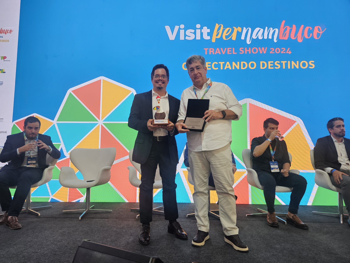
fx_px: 233
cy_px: 132
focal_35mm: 23
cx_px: 175
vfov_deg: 58.9
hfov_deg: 73.9
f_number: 1.8
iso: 250
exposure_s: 1/62
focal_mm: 5.4
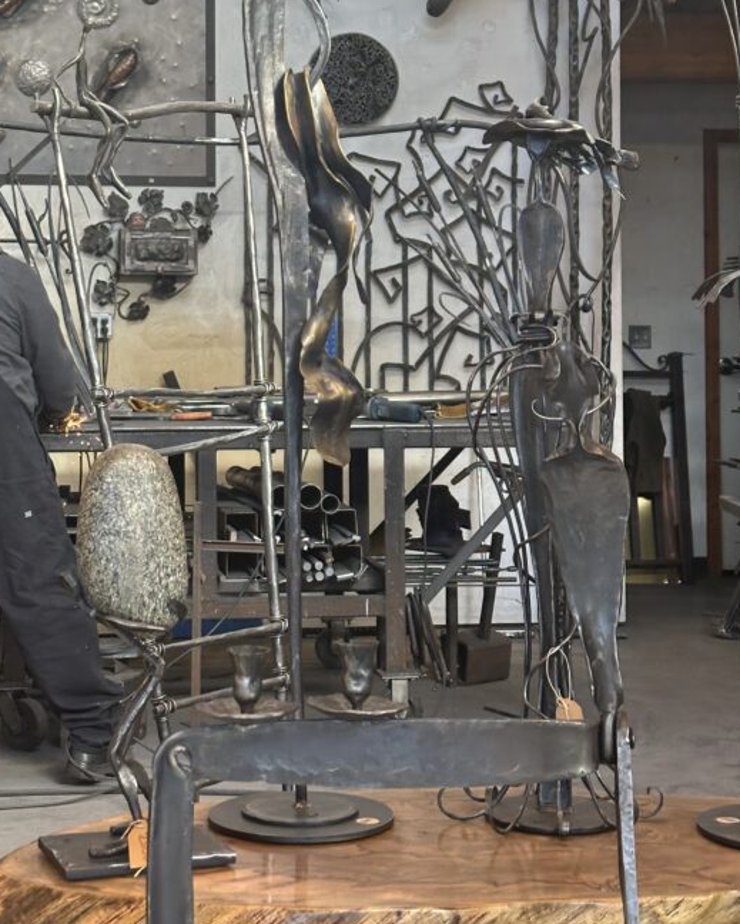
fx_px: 2024
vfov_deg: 25.4
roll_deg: -1.5
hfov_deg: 20.7
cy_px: 222
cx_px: 279
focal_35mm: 74
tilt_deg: +1.6
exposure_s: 1/120
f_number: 1.78
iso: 125
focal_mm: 6.86
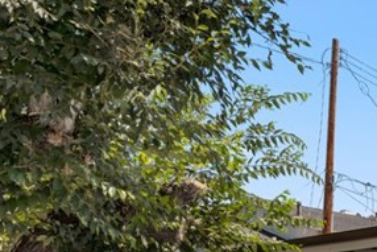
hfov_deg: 24.0
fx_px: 712
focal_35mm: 68
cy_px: 351
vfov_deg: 18.3
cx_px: 552
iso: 100
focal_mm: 19
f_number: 8
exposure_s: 1/250
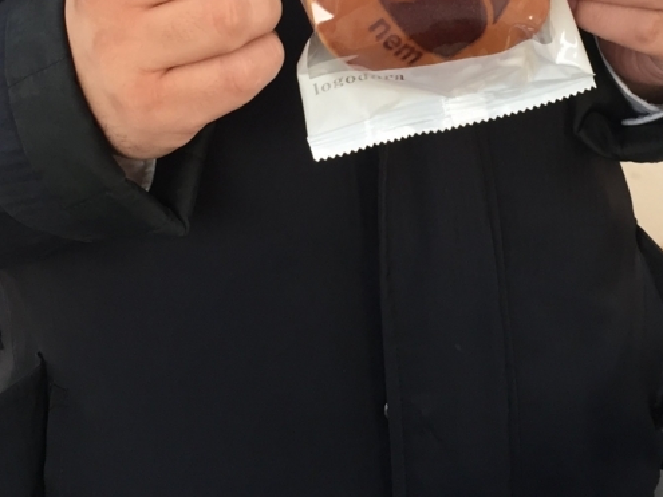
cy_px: 23
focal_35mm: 60
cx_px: 362
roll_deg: +3.4
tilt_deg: -20.1
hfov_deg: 32.2
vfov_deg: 23.6
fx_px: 1149
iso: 32
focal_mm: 4.15
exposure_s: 1/30
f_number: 2.2
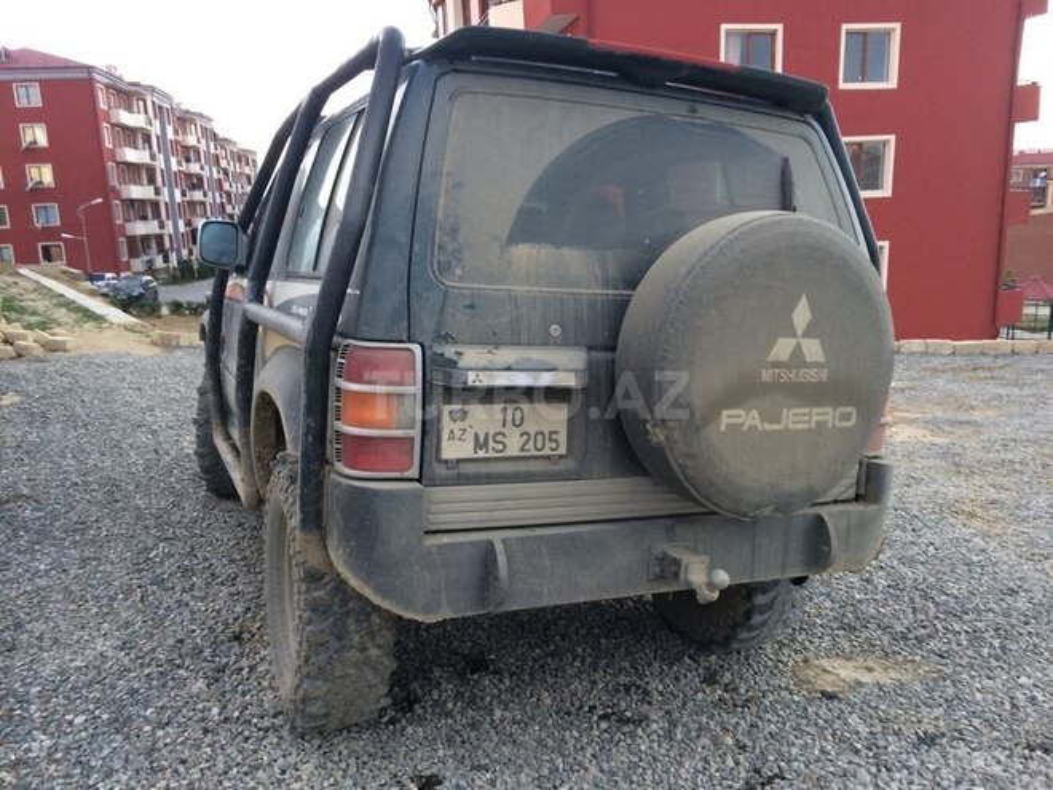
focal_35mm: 29
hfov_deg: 61.7
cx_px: 526
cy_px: 395
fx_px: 882
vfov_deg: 48.2
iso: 64
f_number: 2.2
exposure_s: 1/33
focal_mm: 4.15
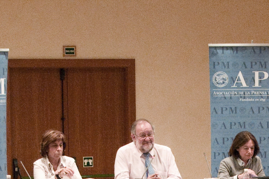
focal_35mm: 212
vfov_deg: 6.4
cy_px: 285
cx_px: 237
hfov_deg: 9.7
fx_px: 1582
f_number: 4.5
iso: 3200
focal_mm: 32
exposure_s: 1/80
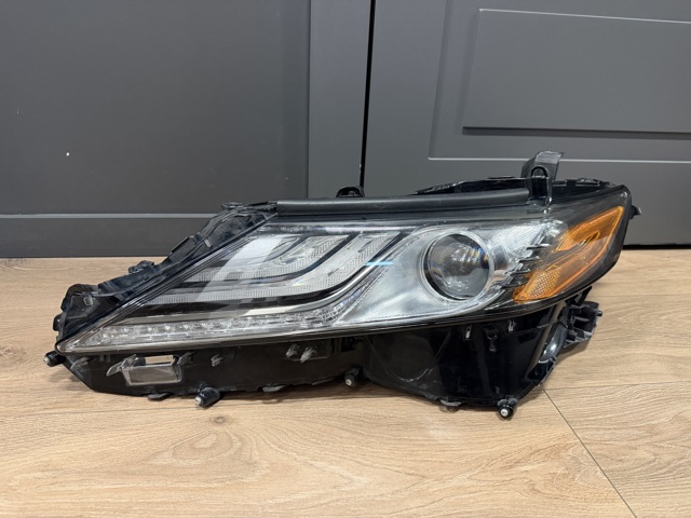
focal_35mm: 24
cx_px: 346
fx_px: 479
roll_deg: -2.5
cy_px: 259
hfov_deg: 71.6
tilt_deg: -24.8
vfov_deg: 56.8
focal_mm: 6.76
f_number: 1.78
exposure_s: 1/50
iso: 640
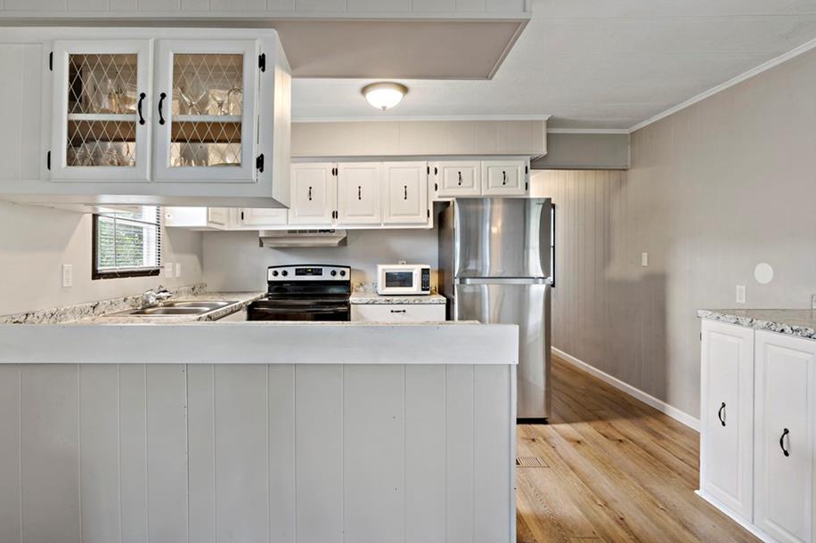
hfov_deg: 86.6
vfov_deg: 64.4
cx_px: 364
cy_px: 248
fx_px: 430
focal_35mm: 19
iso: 100
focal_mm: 17
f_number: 22
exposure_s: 1/1.25
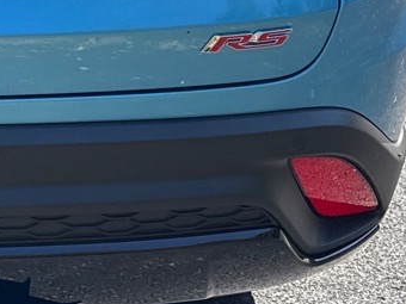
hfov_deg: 15.4
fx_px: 1325
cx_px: -290
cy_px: -107
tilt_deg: -14.8
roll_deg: +1.9
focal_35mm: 113
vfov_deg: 12.6
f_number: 1.78
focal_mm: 6.76
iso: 100
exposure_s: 1/1385
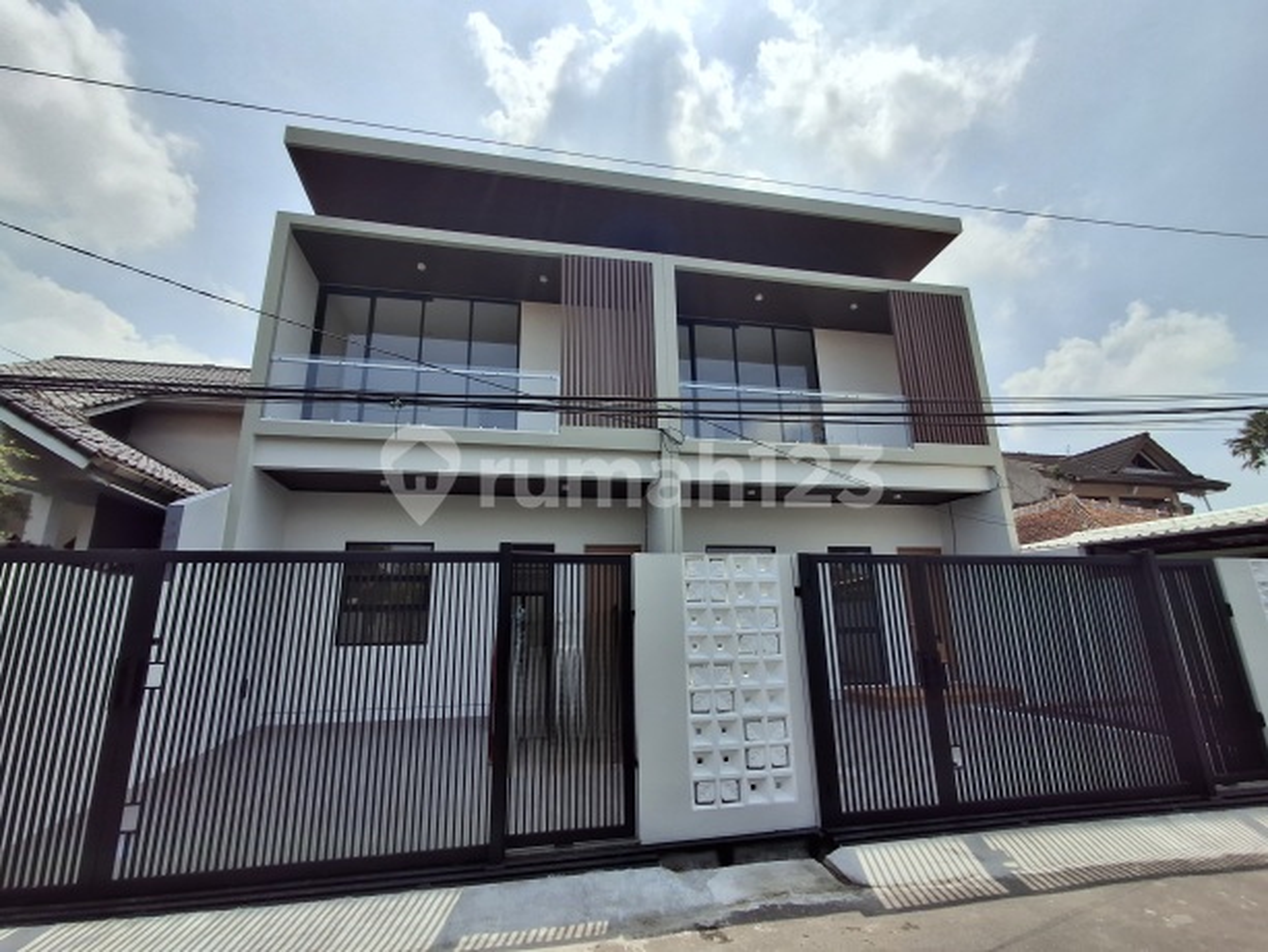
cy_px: 476
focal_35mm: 16
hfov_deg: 94.5
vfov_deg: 78.1
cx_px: 634
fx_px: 586
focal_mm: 1.64
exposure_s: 1/3333
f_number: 2.2
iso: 40
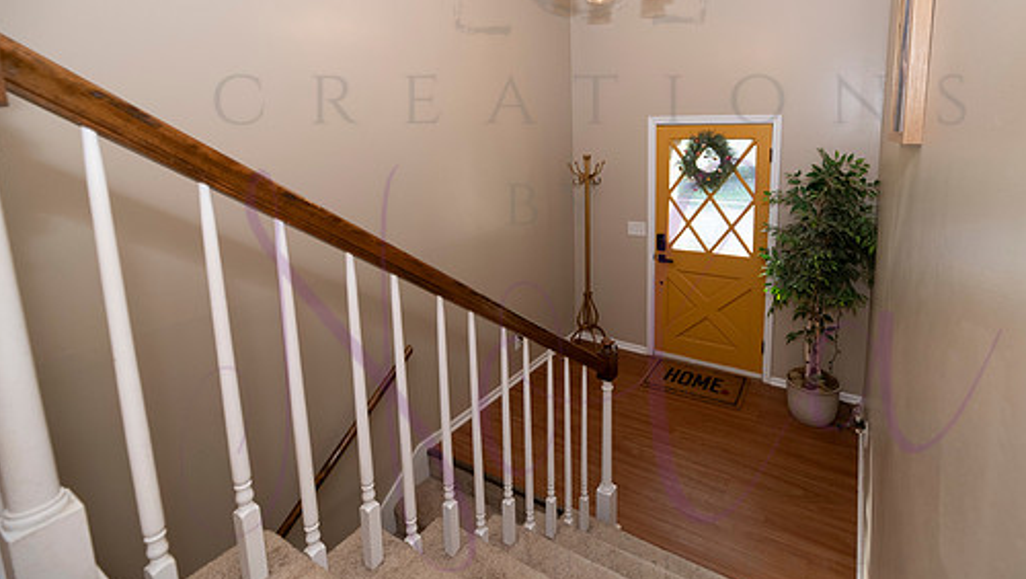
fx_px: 463
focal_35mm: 17
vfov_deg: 62.7
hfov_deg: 95.2
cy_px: 200
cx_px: 591
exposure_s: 1/200
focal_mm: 14
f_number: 4
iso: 800
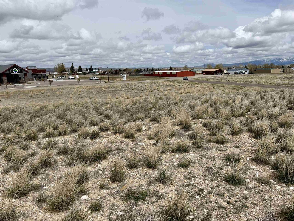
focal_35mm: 24
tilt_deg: -11.3
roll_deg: +1.0
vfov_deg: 56.8
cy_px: 110
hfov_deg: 71.6
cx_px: 147
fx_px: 204
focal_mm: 6.76
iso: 80
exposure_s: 1/11905
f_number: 1.78
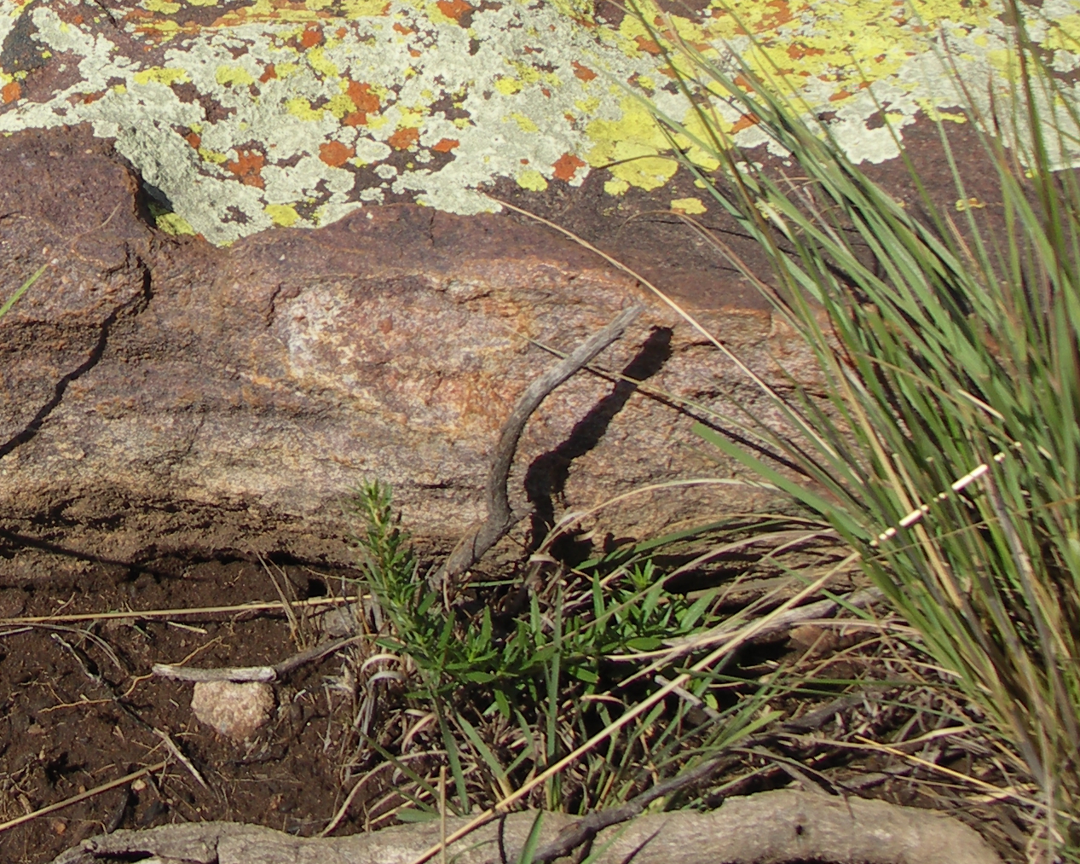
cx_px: 66
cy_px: -14
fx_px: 2652
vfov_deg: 18.0
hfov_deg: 22.3
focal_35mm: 83
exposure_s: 1/800
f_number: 3.2
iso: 50
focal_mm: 8.5
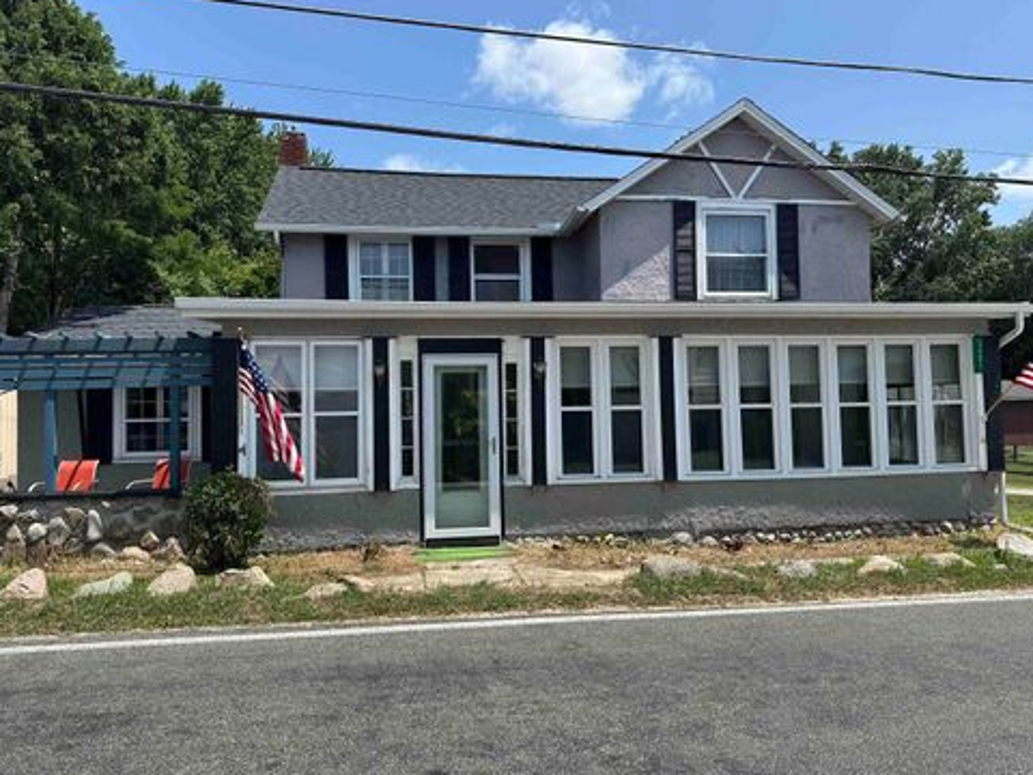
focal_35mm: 25
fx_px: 746
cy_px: 384
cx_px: 516
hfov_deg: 69.4
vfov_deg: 54.9
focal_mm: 6.86
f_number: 1.78
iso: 80
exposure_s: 1/4016
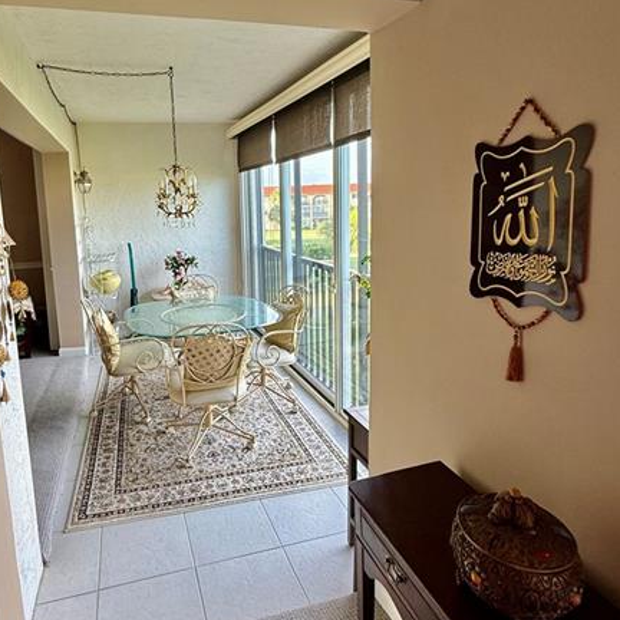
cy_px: 264
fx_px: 446
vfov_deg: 69.2
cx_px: 234
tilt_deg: -6.1
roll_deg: +2.3
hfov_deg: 68.6
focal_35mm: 22
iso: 80
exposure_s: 1/99
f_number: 2.2
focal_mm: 2.22
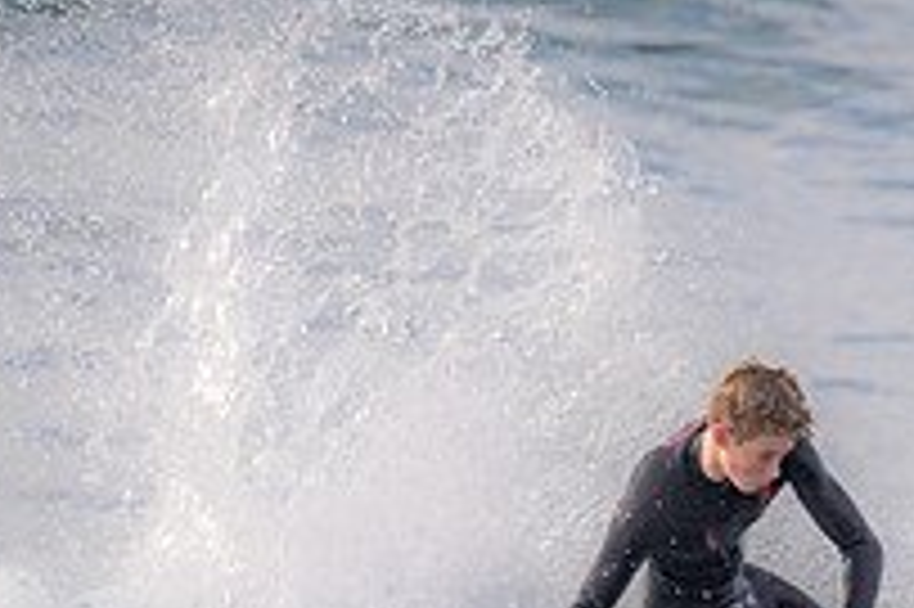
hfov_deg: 1.0
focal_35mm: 2060
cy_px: 646
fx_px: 52257
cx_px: 1022
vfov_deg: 0.7
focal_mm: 720
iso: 1600
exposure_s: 1/1600
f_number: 11
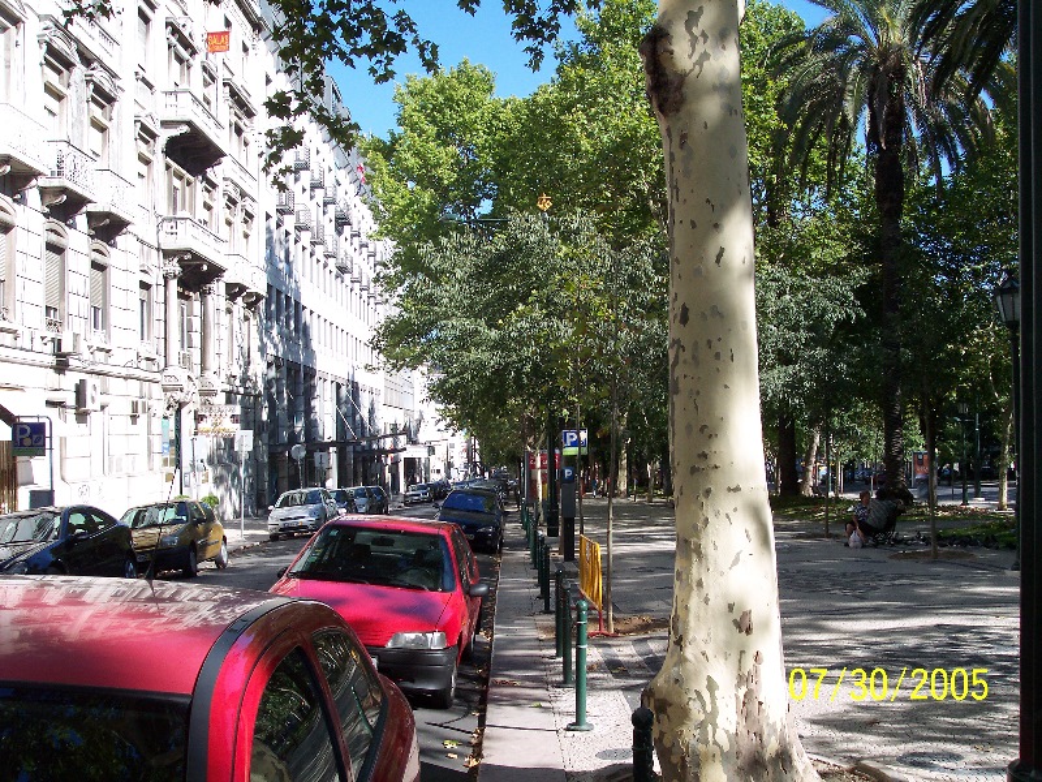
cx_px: 521
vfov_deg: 37.7
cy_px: 391
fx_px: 1144
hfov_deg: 49.0
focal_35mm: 38
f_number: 4.8
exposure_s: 1/350
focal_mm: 8
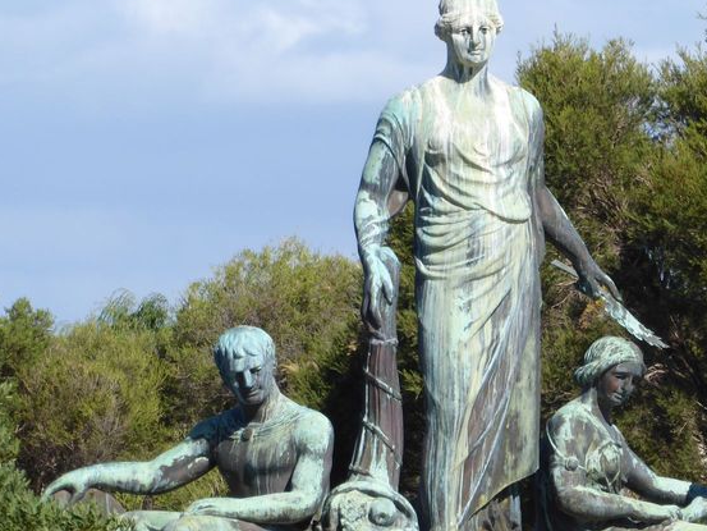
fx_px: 15281
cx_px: 464
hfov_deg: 2.7
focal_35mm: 748
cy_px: 363
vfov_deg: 2.0
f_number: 6
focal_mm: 83.4
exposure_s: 1/320
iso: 80
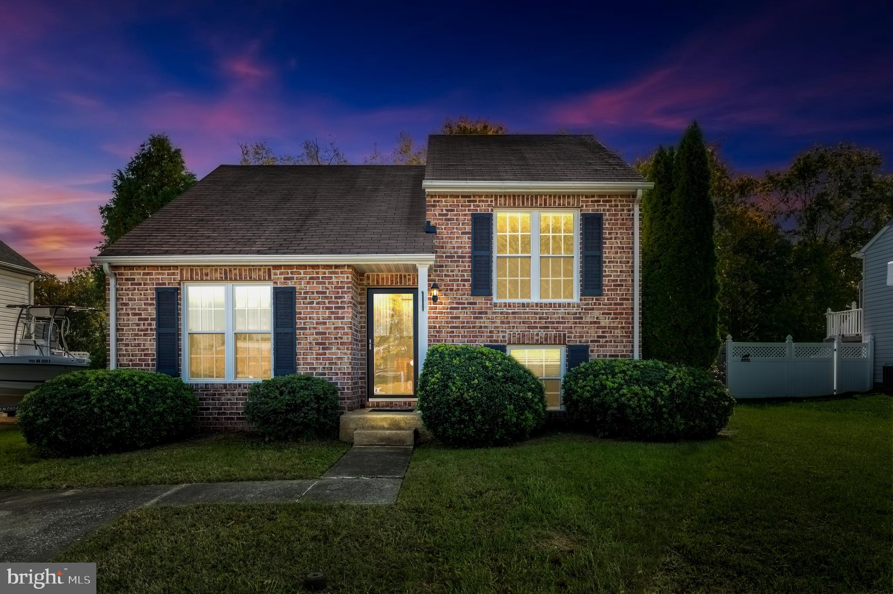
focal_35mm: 19
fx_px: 471
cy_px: 297
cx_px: 446
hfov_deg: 87.0
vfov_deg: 64.5
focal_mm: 19
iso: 100
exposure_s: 1/25
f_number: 7.1
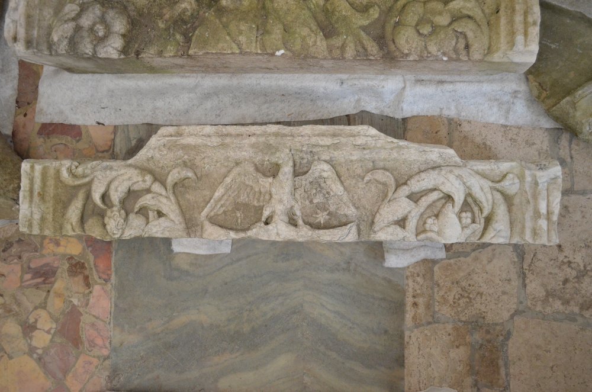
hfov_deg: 57.3
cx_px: 296
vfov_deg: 39.8
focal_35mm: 33
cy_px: 196
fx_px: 541
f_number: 3.8
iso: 3200
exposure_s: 1/25
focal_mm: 22
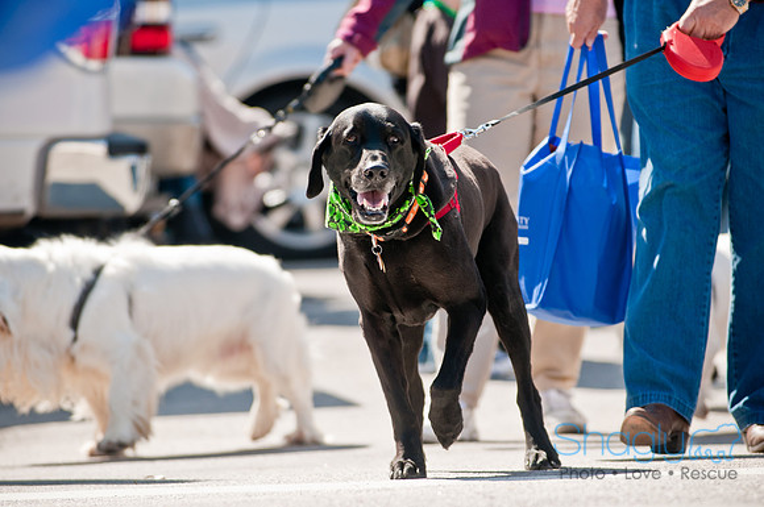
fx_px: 6358
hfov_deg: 6.9
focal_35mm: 300
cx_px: 382
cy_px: 254
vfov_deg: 4.6
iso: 200
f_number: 4
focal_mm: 200
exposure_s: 1/800
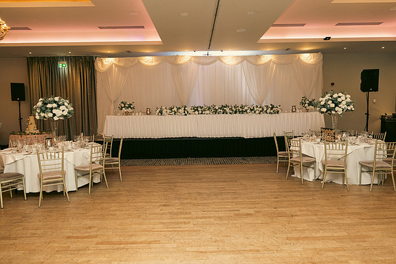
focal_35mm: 24
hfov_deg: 73.7
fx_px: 264
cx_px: 198
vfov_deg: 53.2
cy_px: 132
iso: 2500
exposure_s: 1/160
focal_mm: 24
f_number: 3.5
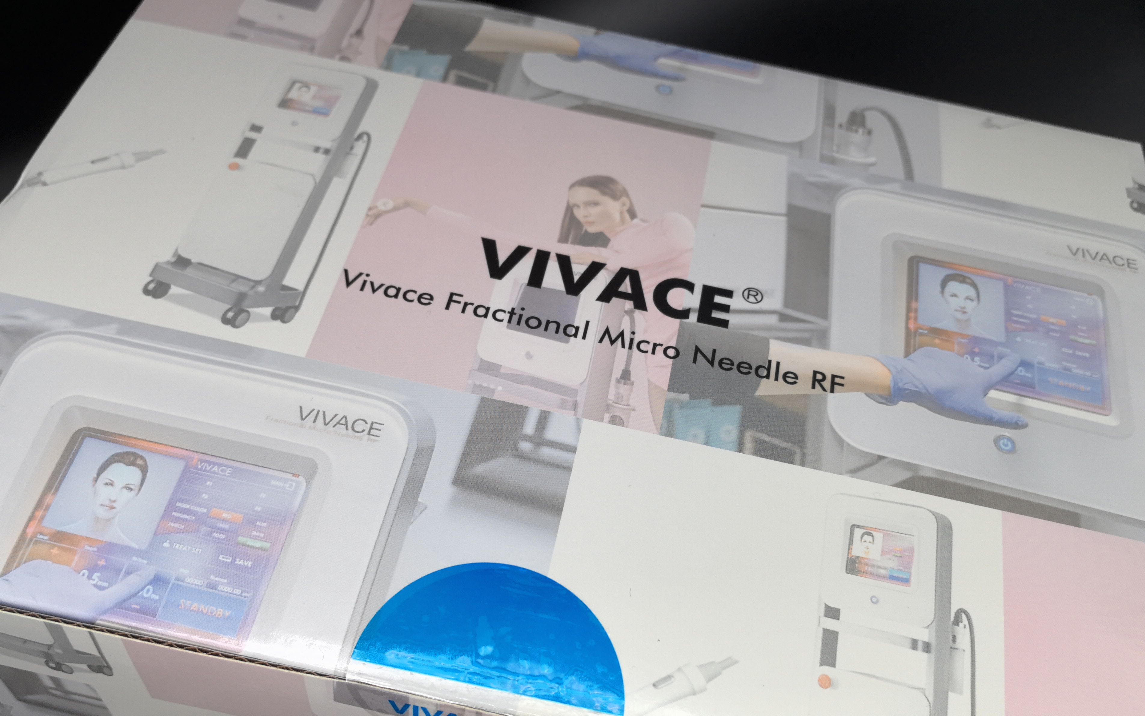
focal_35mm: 33
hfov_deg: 58.1
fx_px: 1030
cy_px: 452
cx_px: 562
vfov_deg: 38.1
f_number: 2
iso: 50
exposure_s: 1/345
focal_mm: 5.75
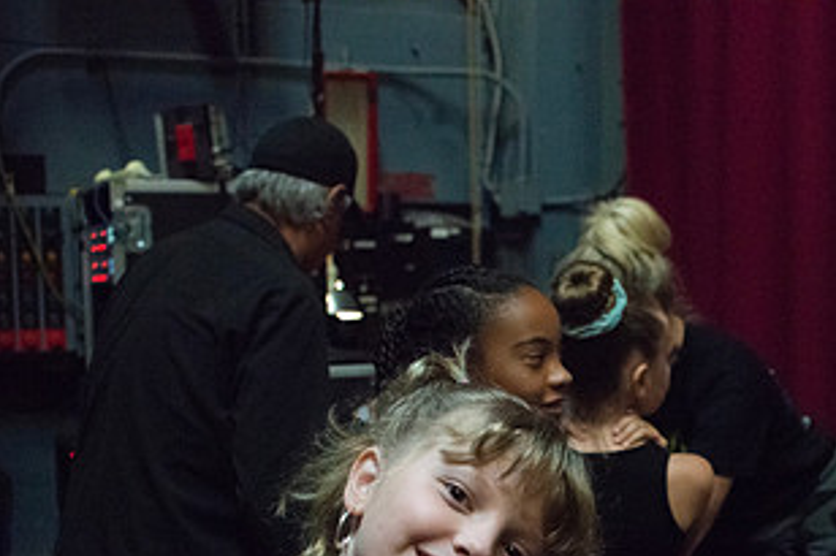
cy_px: 519
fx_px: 1532
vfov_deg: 20.1
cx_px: 676
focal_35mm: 66
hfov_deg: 29.8
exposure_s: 1/125
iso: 6400
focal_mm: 35
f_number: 4
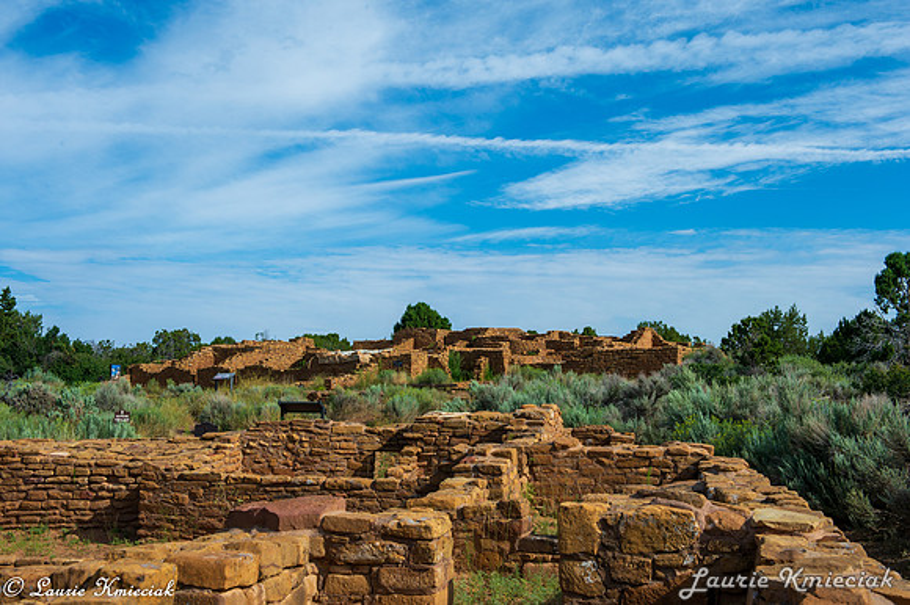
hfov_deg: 43.6
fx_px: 1137
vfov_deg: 29.8
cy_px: 302
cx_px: 455
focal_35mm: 45
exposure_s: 1/250
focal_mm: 45
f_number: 14
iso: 160
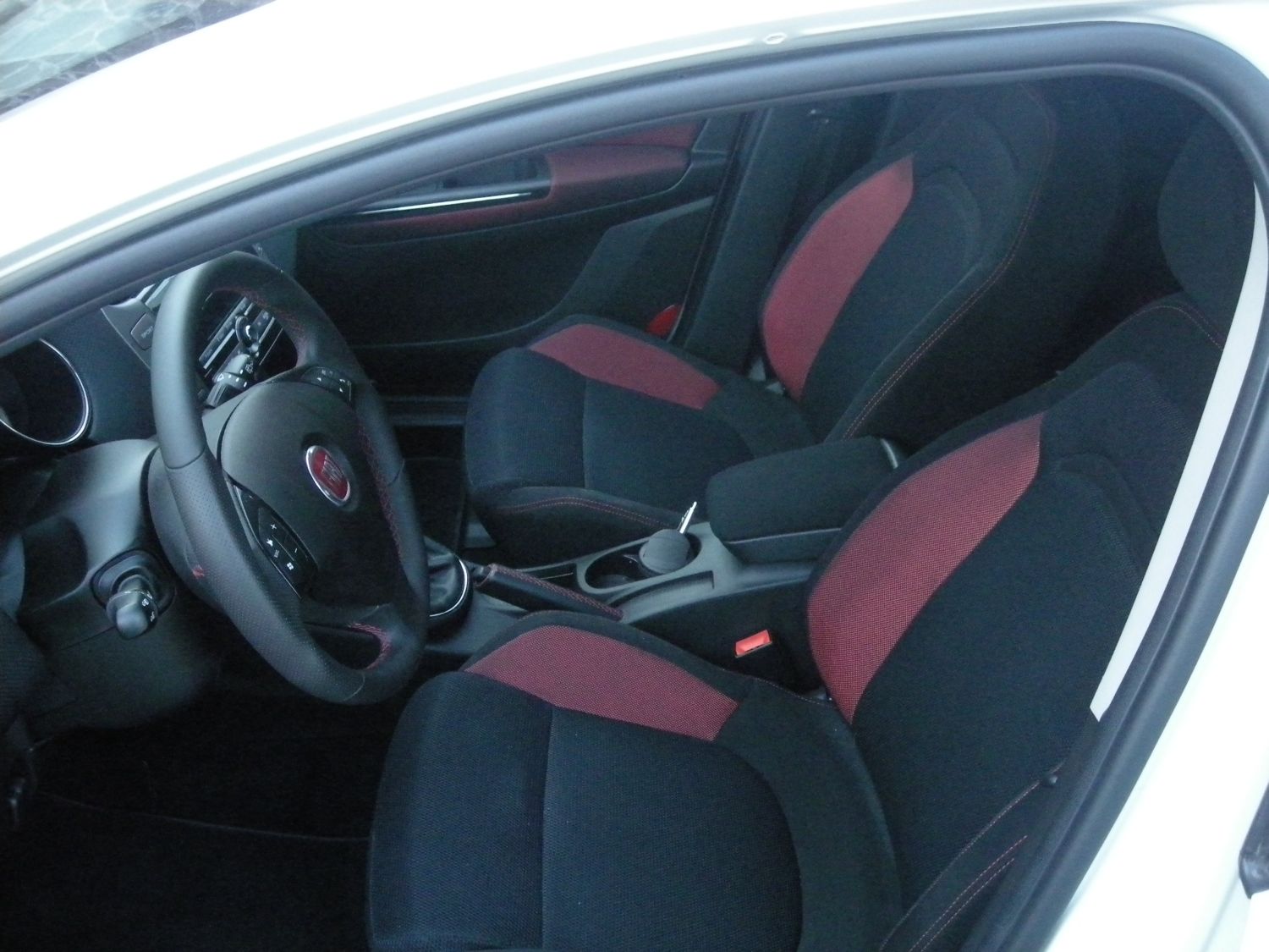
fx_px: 1283
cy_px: 476
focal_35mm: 35
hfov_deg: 52.6
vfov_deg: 40.7
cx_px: 634
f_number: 2.8
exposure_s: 1/193
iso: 800
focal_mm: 5.7
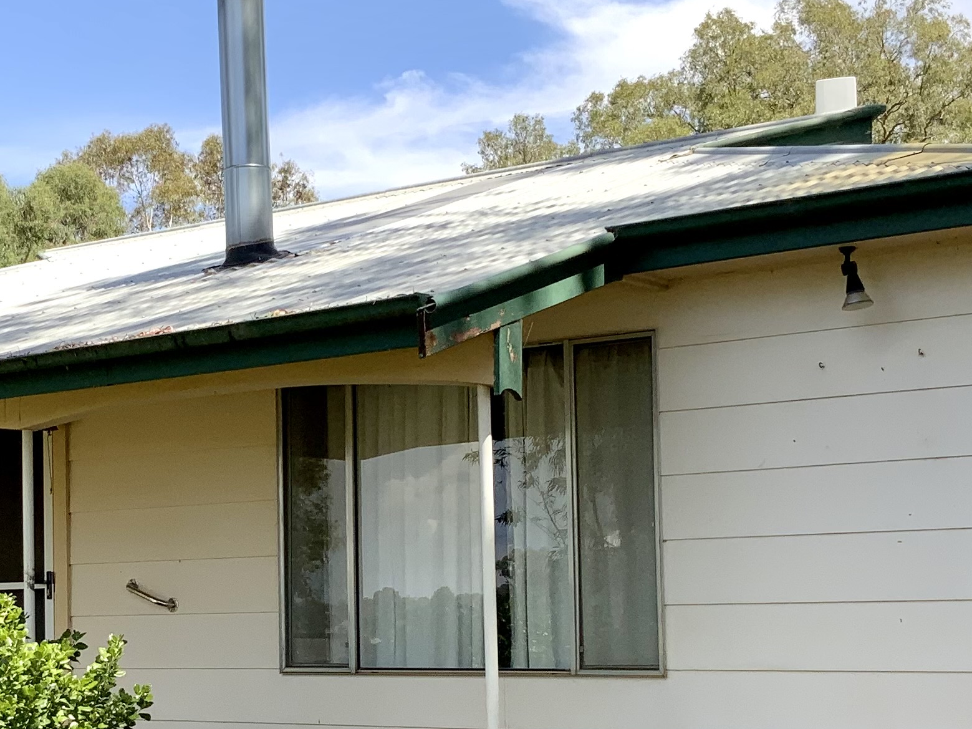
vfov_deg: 19.5
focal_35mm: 75
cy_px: 511
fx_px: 2106
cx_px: 269
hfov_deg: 25.7
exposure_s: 1/1221
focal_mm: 3
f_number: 1.8
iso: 16
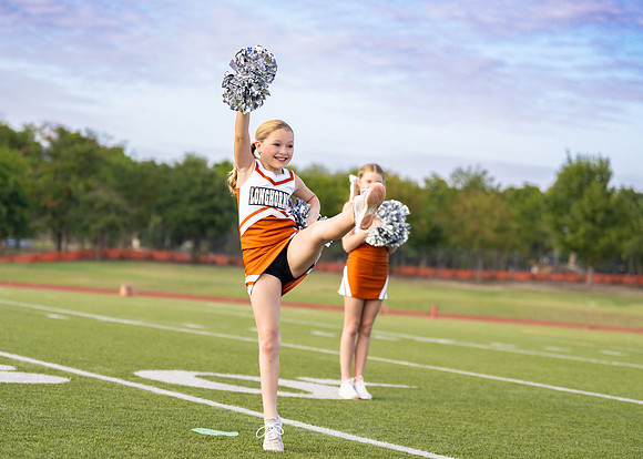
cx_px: 268
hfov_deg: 19.5
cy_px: 267
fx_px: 1873
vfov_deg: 14.0
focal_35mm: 103
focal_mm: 84
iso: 400
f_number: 2.8
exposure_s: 1/2500
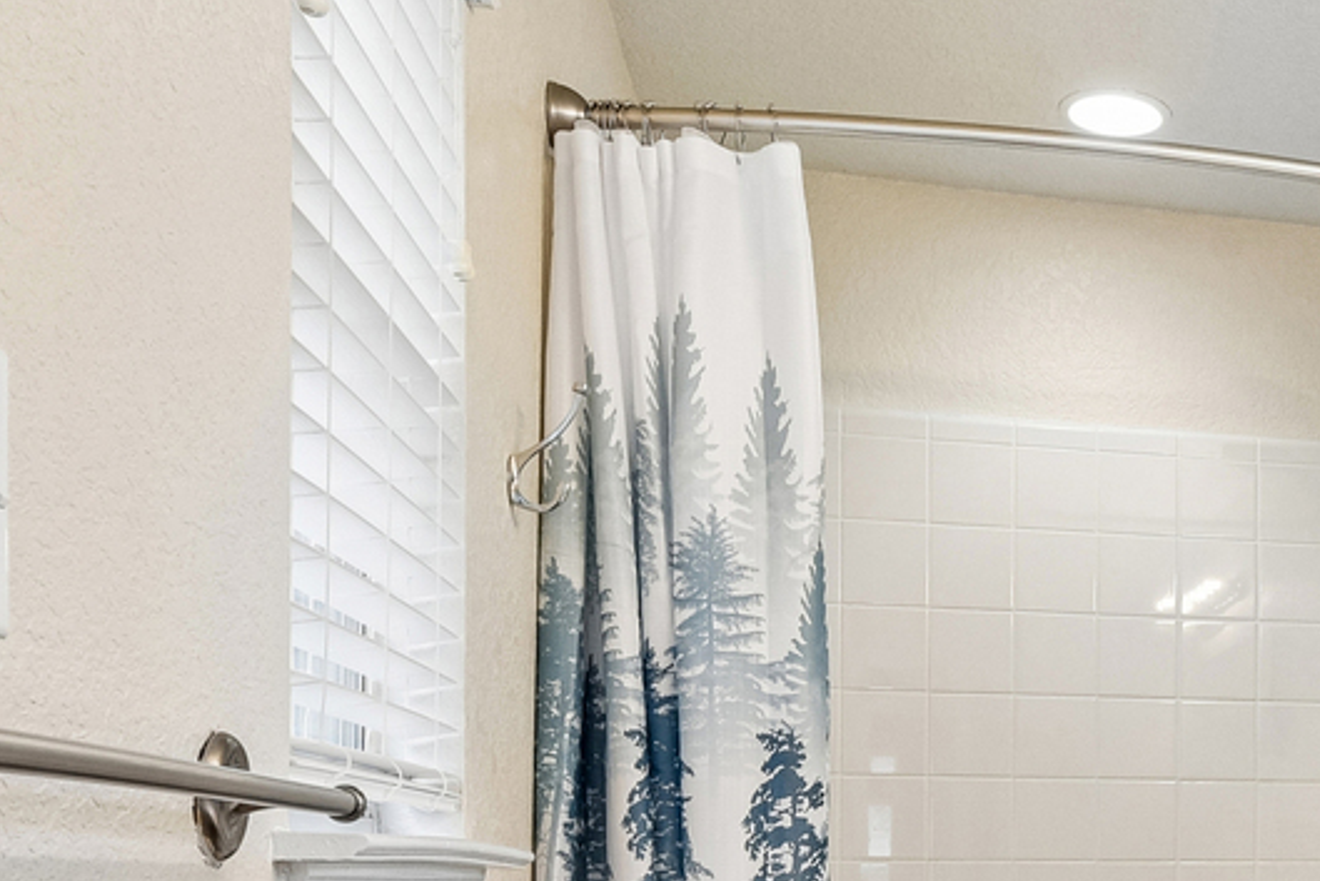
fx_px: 1797
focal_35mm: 49
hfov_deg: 35.0
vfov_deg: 26.0
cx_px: 1432
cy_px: 893
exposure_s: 1/15
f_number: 8
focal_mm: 16
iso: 800
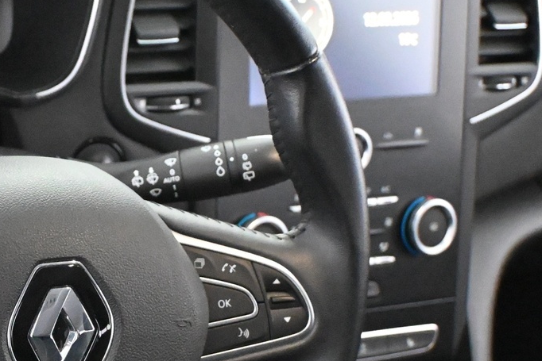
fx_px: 1743
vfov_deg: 11.8
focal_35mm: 116
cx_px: -21
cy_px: 260
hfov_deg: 17.2
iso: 12800
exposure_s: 1/50
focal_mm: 32.5
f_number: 5
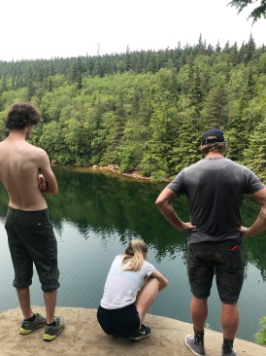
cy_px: 178
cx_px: 133
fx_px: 287
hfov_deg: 49.7
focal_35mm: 28
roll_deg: +0.2
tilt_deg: -7.1
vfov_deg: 63.5
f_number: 1.8
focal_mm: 3.99
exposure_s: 1/714
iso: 20
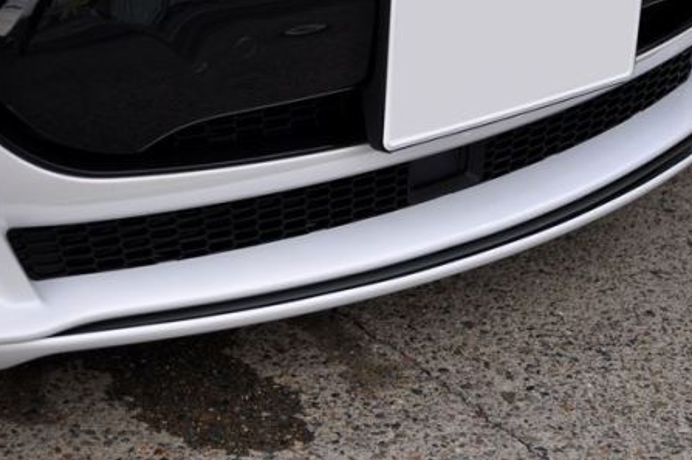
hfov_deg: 16.8
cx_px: 336
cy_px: 250
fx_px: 2343
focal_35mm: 122
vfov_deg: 11.2
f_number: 6.3
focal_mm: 62
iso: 200
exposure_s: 1/125
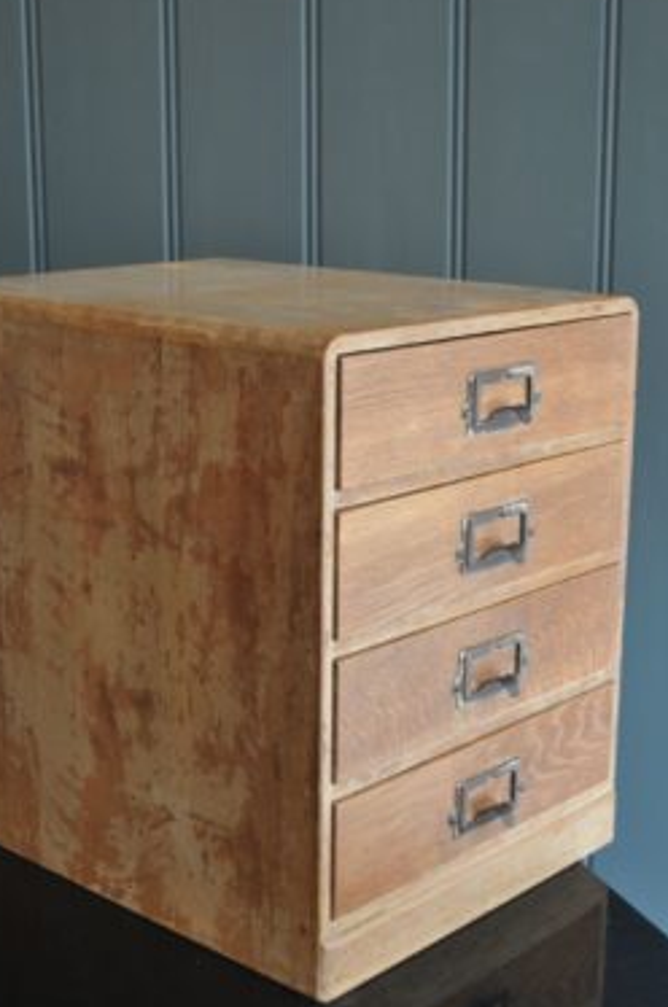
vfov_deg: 34.5
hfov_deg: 23.3
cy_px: 482
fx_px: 1620
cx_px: 277
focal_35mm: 58
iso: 500
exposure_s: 1/60
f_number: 4.8
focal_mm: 32
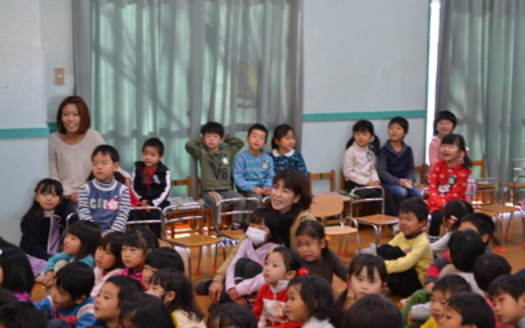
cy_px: 171
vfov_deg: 22.0
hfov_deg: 34.6
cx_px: 262
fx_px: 844
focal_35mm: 59
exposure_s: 1/25
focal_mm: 38
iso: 400
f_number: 5
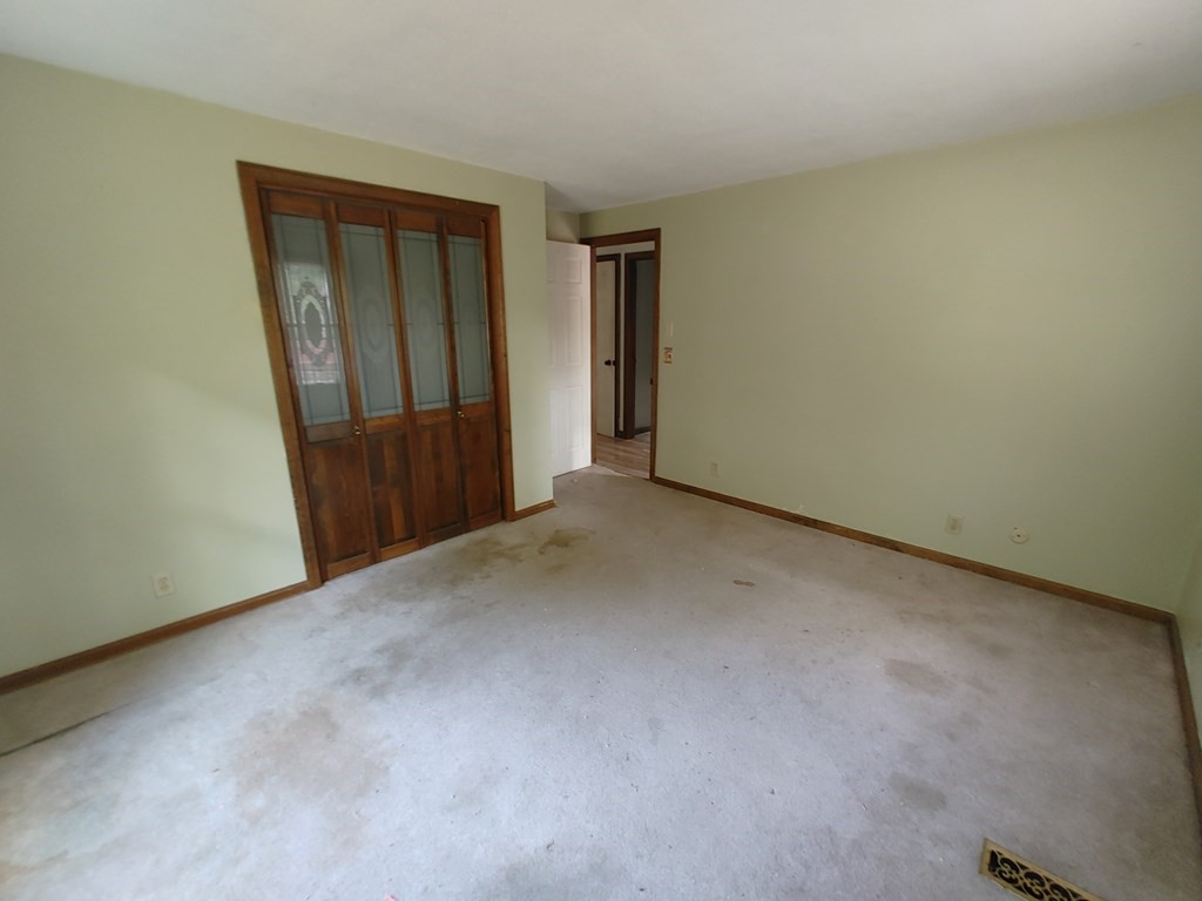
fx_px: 521
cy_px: 450
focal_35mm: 15
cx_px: 601
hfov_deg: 98.2
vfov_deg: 81.7
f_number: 1.9
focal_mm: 1.78
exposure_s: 1/17
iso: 400
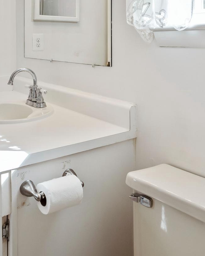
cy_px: 45
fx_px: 319
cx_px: 96
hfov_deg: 35.7
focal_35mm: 42
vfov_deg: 41.6
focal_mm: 18
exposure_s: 1/30
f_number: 7.1
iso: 400
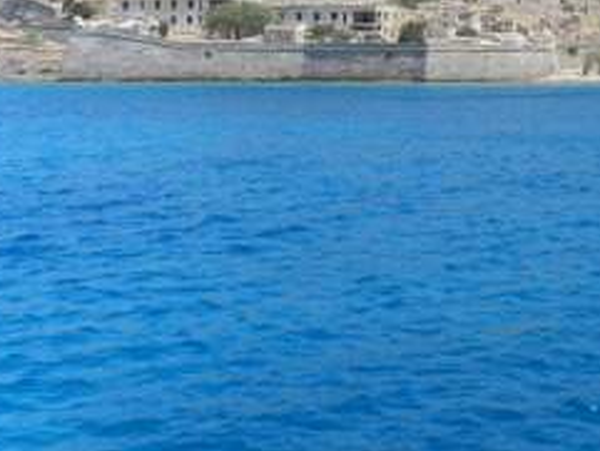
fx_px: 1058
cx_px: 640
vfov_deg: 22.9
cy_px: -25
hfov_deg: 29.0
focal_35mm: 61
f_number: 3.4
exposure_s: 1/1500
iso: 160
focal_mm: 4
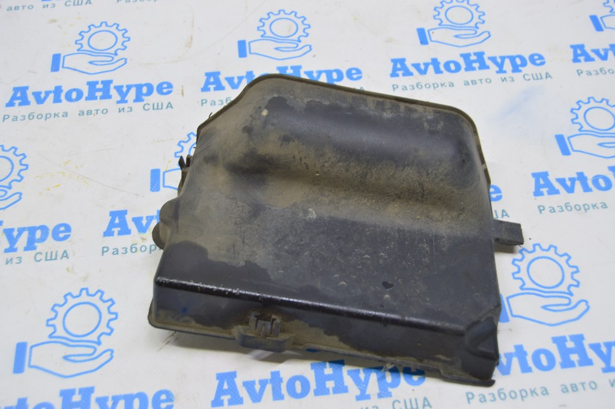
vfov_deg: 34.2
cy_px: 204
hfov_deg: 49.6
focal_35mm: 39
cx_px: 308
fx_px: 666
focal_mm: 26
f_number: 5.6
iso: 400
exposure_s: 1/20
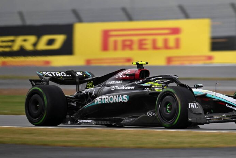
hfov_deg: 3.0
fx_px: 4458
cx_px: 150
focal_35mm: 680
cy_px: 84
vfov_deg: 2.0
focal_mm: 400
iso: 100
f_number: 4.5
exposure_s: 1/400
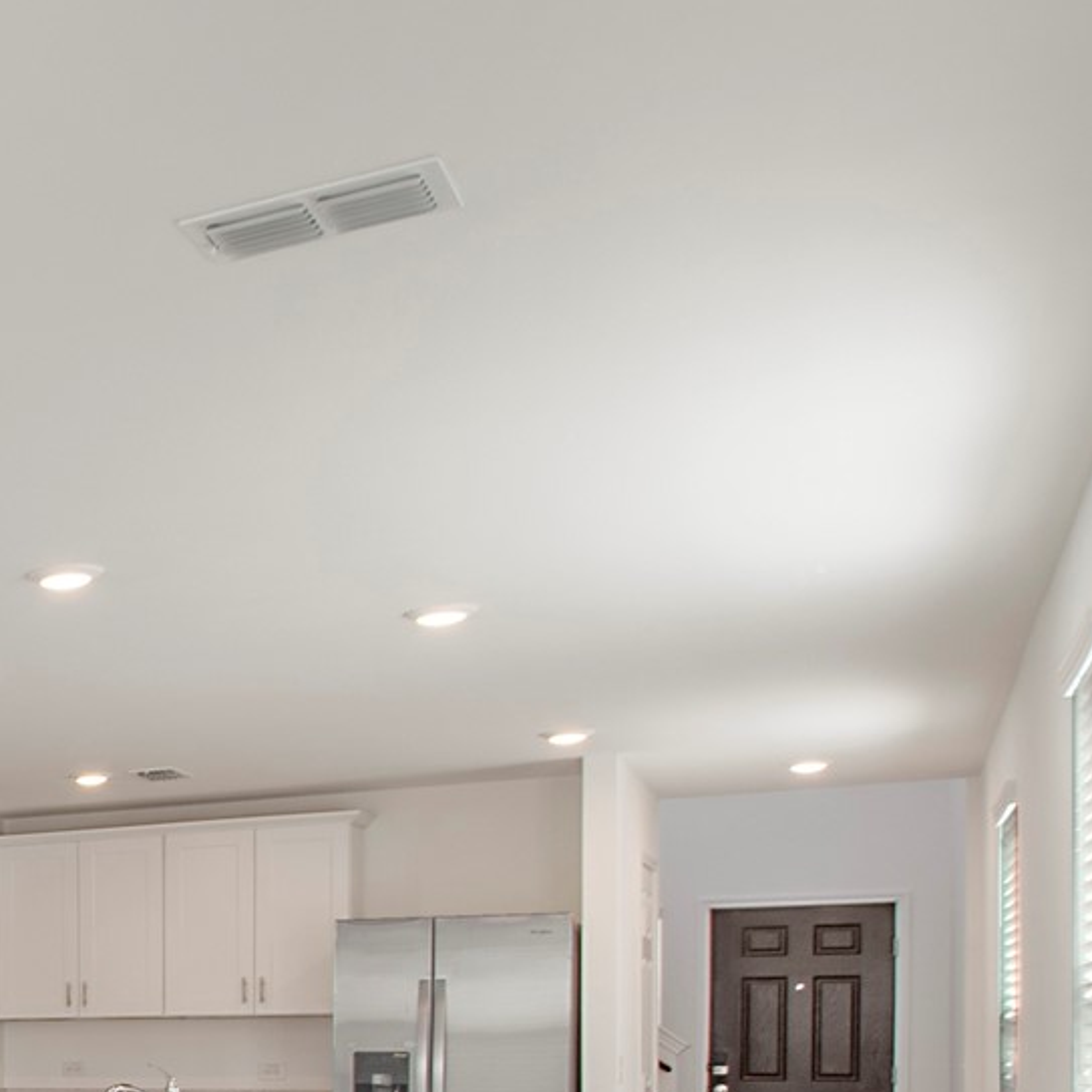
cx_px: -761
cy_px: 1063
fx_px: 1820
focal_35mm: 51
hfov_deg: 22.8
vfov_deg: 31.2
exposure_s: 1/100
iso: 100
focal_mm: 10
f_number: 7.1
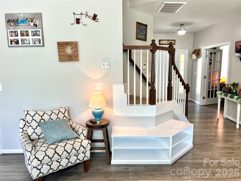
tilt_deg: -7.1
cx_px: 120
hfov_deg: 67.3
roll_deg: +0.8
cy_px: 90
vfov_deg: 53.1
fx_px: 181
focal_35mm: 26
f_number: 1.5
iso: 80
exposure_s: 1/120
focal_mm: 5.7
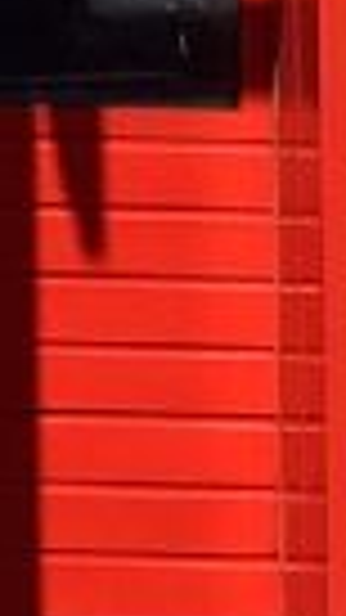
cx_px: -768
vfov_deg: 6.7
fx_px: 5141
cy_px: -576
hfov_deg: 3.7
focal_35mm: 315
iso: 25
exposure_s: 1/2469
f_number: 2.4
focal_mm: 3.3
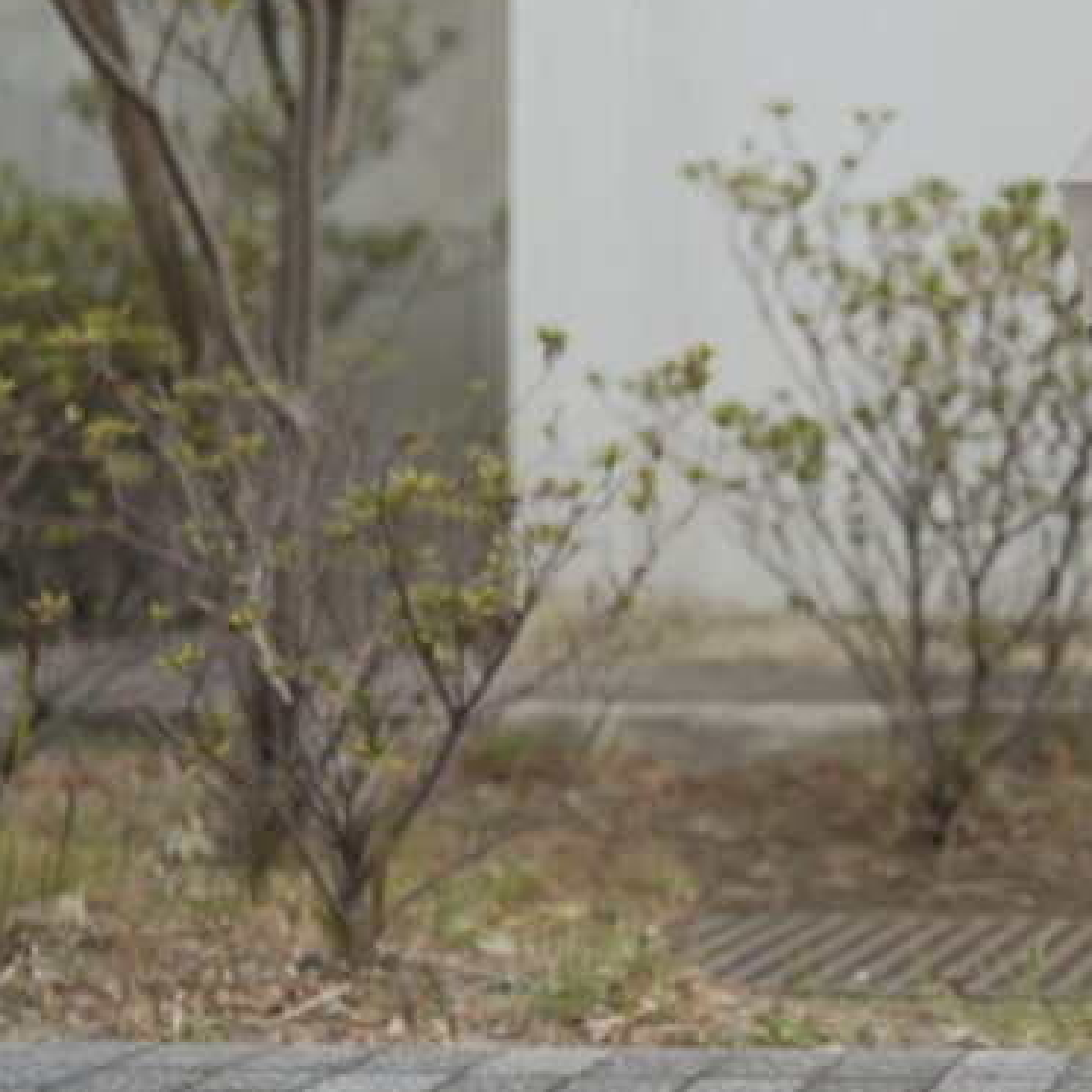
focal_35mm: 117
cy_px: 355
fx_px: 4176
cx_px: 1403
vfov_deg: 14.9
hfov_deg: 14.3
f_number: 2.2
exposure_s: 1/1600
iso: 640
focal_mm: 50
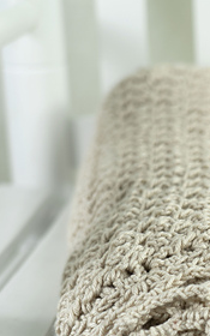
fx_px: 1108
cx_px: 295
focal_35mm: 121
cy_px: 249
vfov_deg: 17.2
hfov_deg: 10.5
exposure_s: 1/80
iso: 100
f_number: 4.5
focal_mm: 52
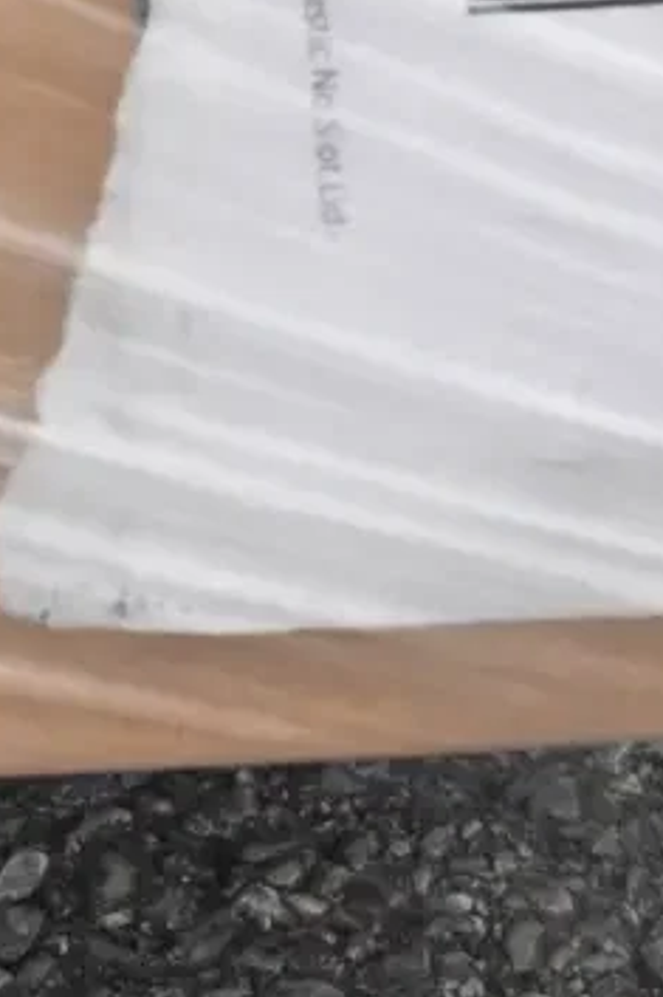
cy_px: -261
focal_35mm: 97
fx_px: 2690
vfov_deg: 19.5
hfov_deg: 14.0
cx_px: 460
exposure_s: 1/1000
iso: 6400
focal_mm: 25
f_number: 16
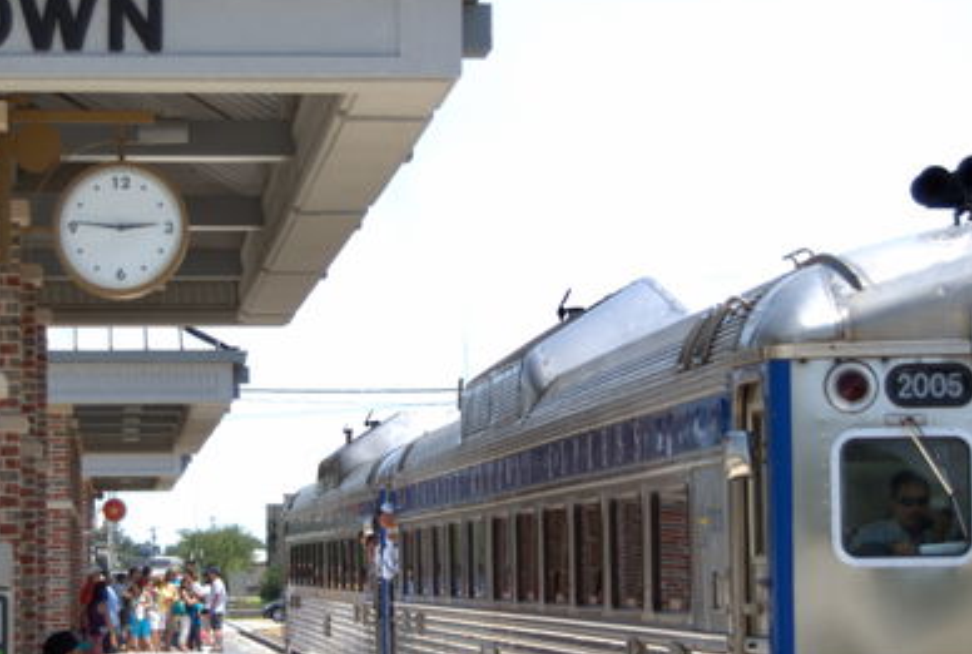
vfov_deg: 9.9
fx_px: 3763
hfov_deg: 14.7
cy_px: 348
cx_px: 441
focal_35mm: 139
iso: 100
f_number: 13
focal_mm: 50
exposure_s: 1/200
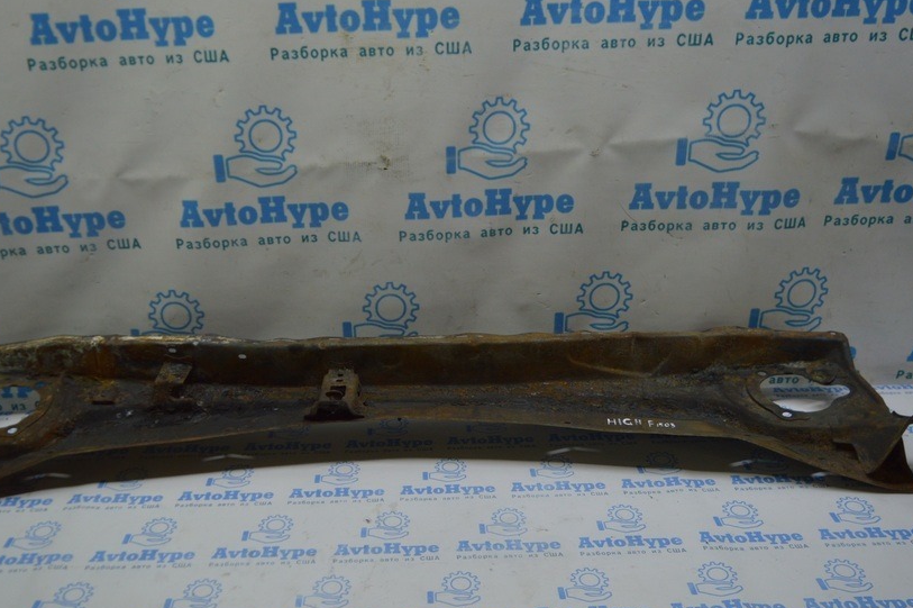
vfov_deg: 38.8
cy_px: 340
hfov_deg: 55.7
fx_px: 862
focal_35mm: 34
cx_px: 399
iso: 400
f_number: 3.5
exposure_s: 1/200
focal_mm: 18
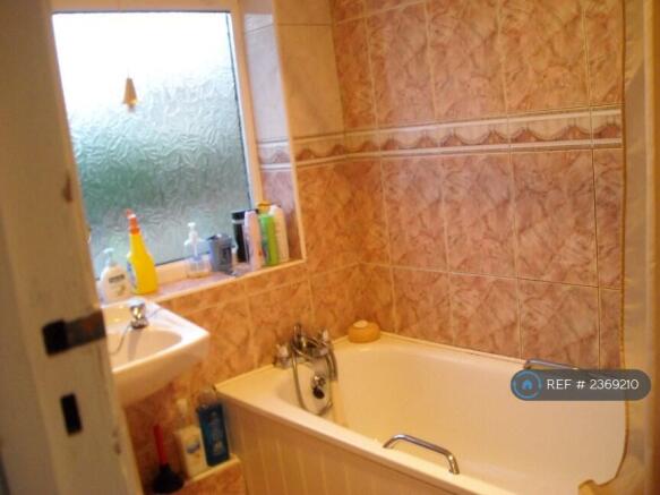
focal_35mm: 35
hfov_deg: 52.6
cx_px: 330
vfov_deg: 40.7
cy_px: 248
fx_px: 667
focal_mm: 5.7
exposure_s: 1/31
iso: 400
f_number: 2.8
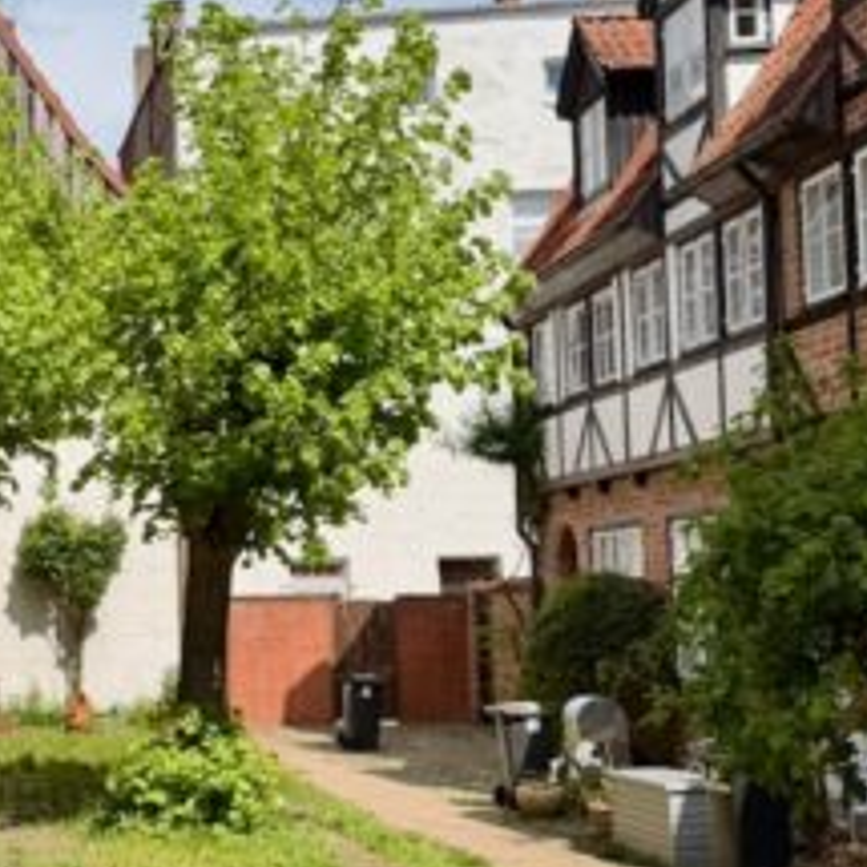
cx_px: -173
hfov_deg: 24.7
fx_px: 1785
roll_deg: -0.3
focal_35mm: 63
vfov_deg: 27.3
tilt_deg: +3.7
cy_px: 480
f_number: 1.78
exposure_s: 1/3021
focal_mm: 6.76
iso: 80
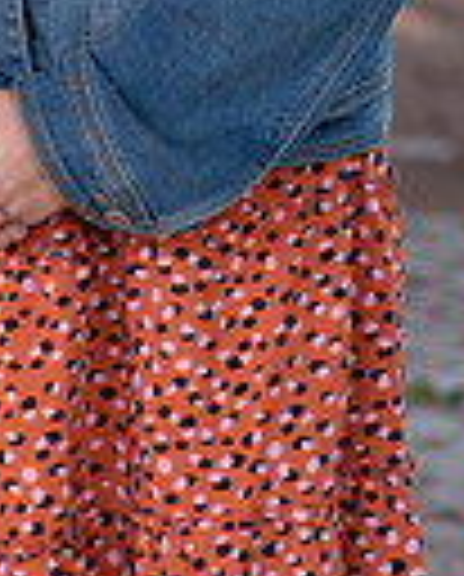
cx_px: 63
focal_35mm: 280
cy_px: -328
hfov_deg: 5.5
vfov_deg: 6.8
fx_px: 4789
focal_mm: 85
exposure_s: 1/320
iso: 640
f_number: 4
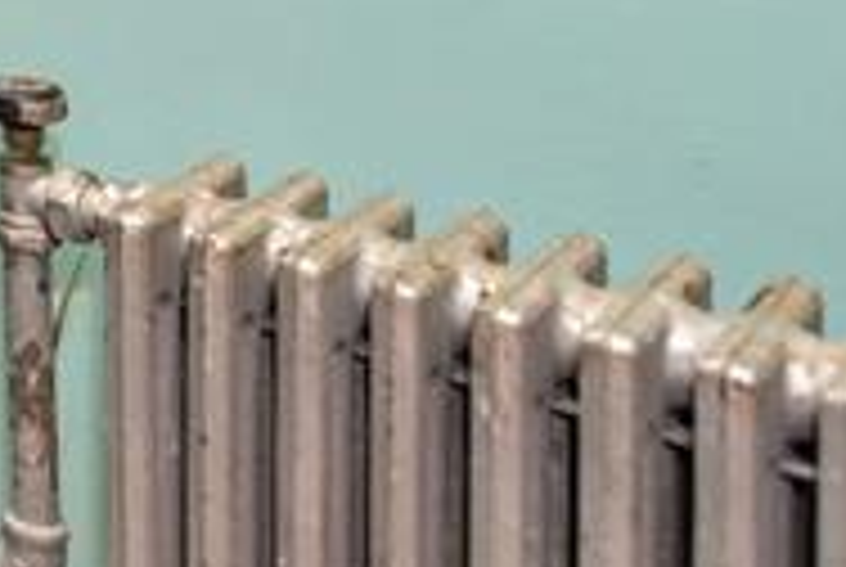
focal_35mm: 87
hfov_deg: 17.8
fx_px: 2048
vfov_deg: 14.0
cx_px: -756
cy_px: -461
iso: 800
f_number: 3.2
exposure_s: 1/60
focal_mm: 16
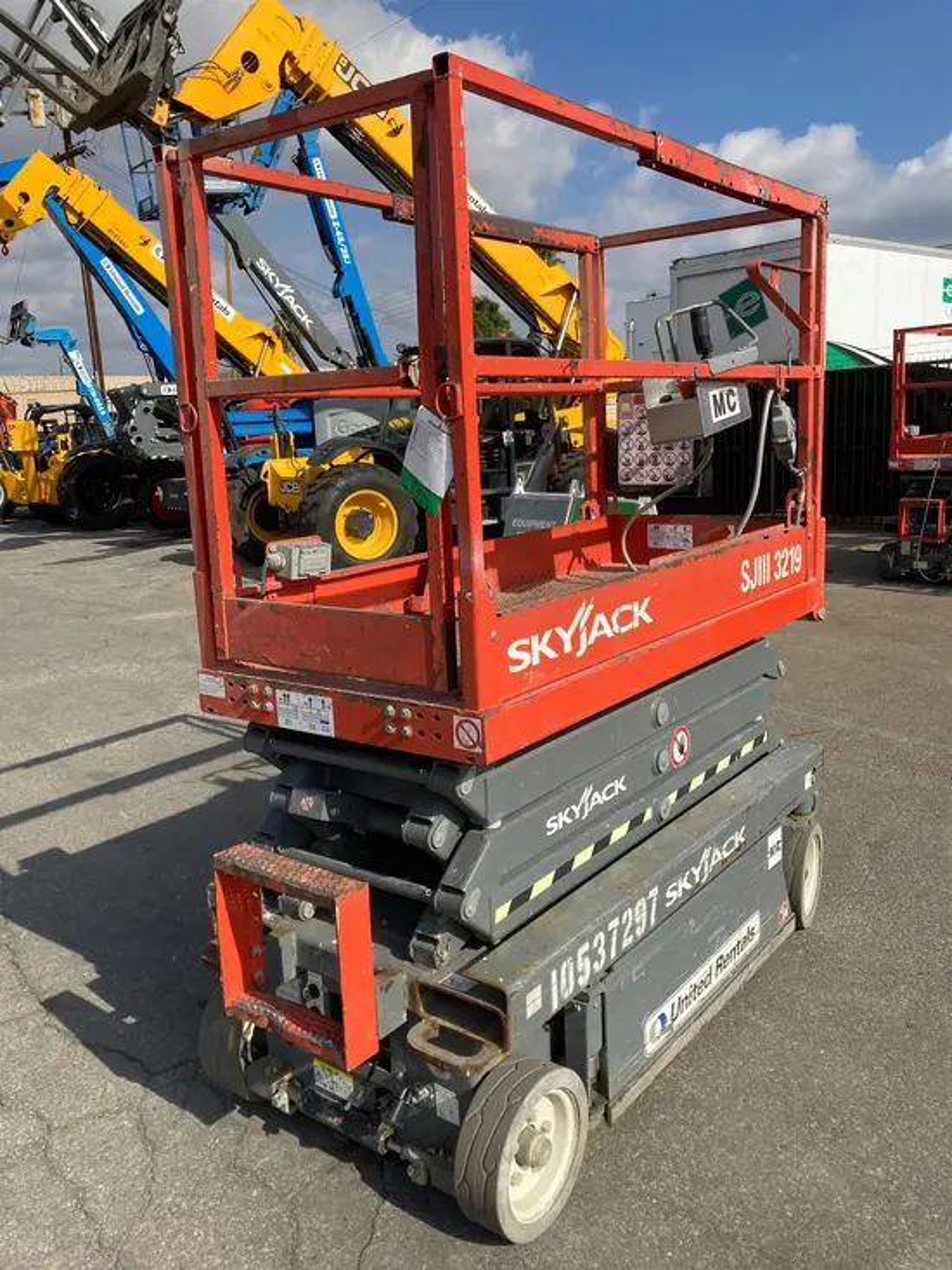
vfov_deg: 63.4
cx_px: 476
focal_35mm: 28
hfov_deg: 49.8
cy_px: 635
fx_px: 1026
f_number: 1.8
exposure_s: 1/2024
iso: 20
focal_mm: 3.99
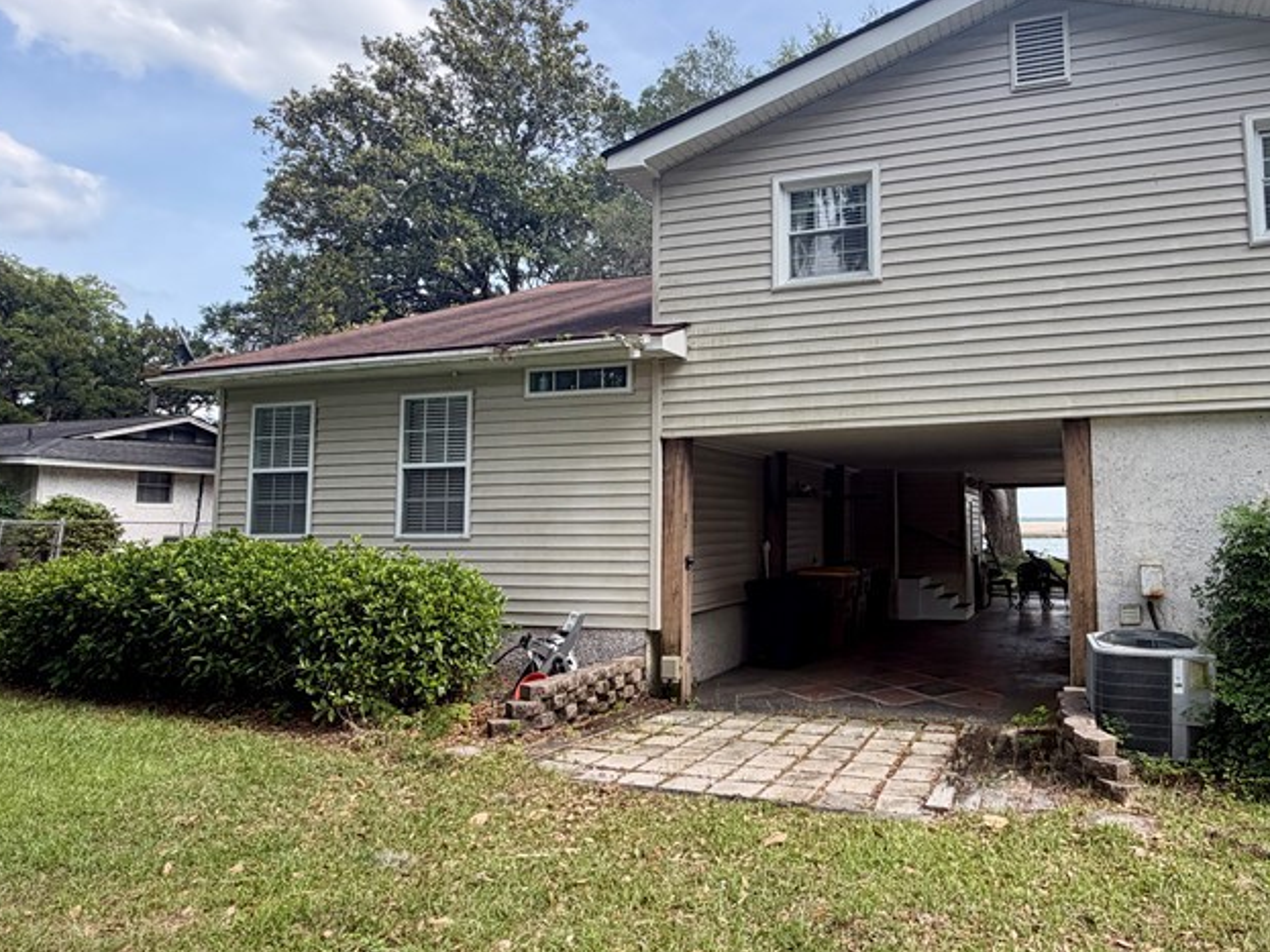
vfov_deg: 58.8
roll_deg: +0.7
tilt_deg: +6.6
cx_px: 850
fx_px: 844
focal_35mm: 23
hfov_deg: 71.7
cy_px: 448
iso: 40
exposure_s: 1/535
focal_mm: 2.22
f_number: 2.2
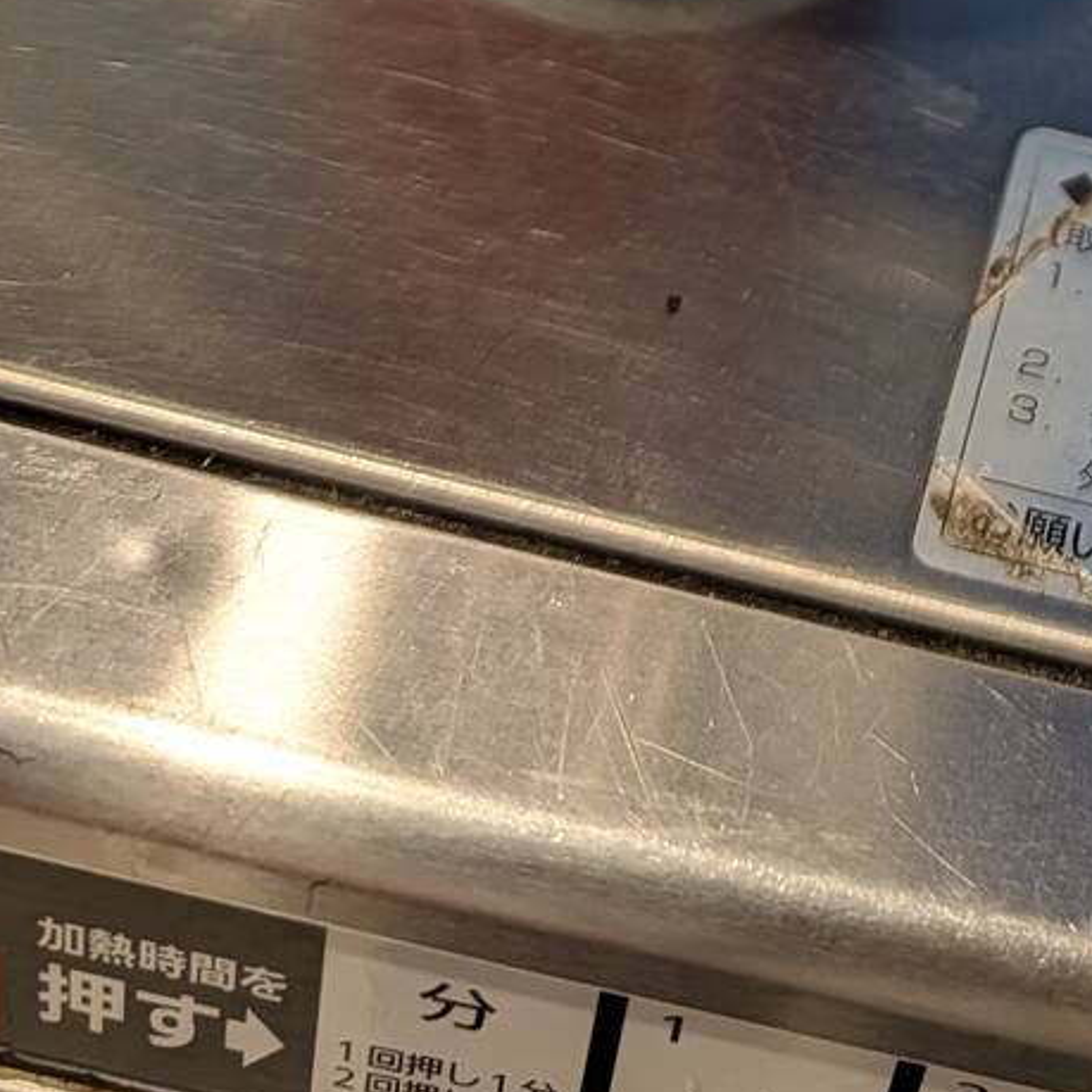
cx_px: 1412
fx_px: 2641
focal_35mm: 74
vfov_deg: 20.2
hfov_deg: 21.2
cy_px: -531
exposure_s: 1/150
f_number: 1.68
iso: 45
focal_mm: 6.9
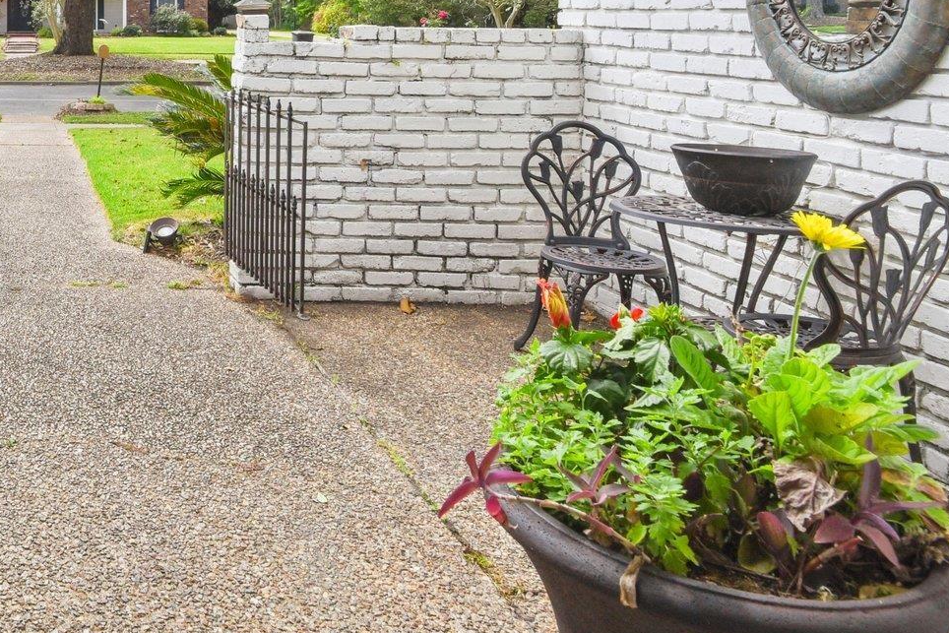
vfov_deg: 36.0
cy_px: 37
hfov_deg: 45.9
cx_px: -22
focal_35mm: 34
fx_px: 896
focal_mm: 16
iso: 320
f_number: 14
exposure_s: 1/250
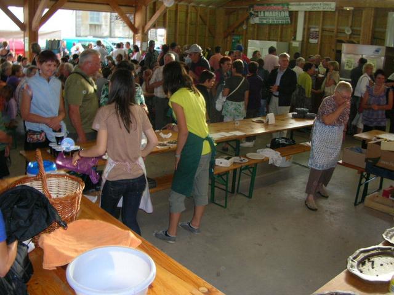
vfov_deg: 40.7
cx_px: 197
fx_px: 398
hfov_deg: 52.6
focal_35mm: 35
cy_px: 148
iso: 109
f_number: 2.8
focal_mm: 5.8
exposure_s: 1/60.1
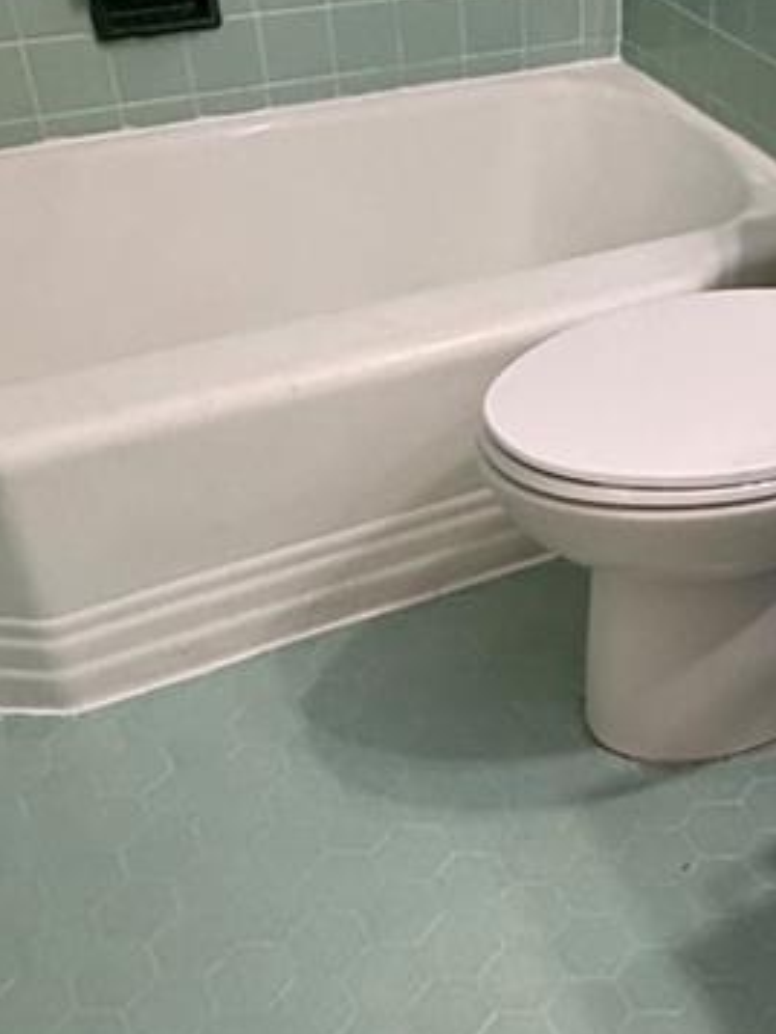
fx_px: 1404
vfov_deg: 40.4
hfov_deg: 29.3
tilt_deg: -36.0
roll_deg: -4.0
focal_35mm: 47
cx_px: 738
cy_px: 492
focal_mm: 2.22
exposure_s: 1/60
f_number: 2.2
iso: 500
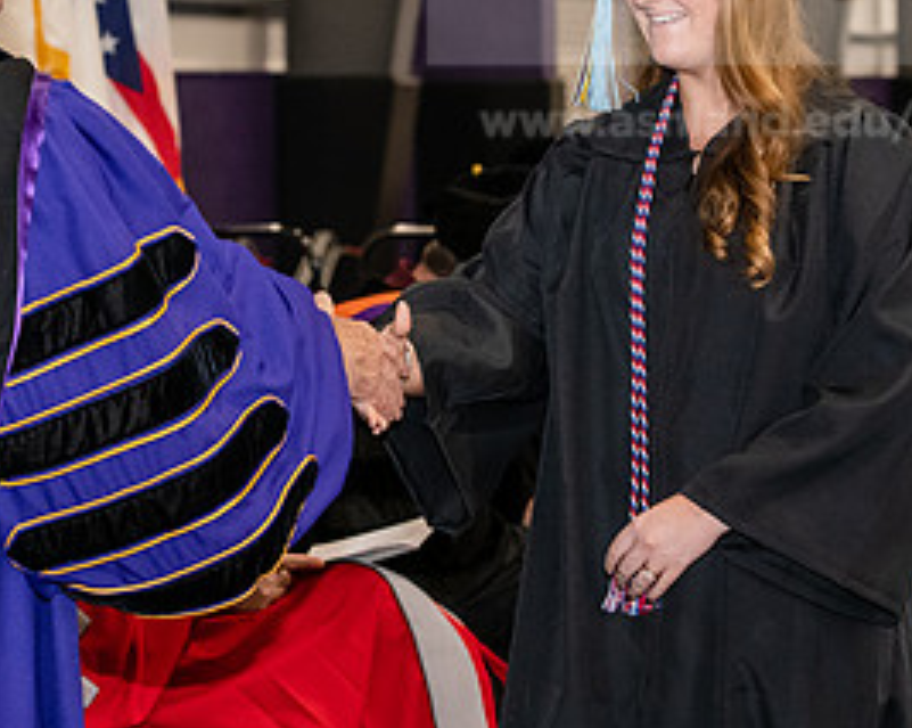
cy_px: 193
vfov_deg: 10.8
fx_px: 3856
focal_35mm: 143
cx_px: 324
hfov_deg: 13.5
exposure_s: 1/200
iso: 2500
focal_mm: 70
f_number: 5
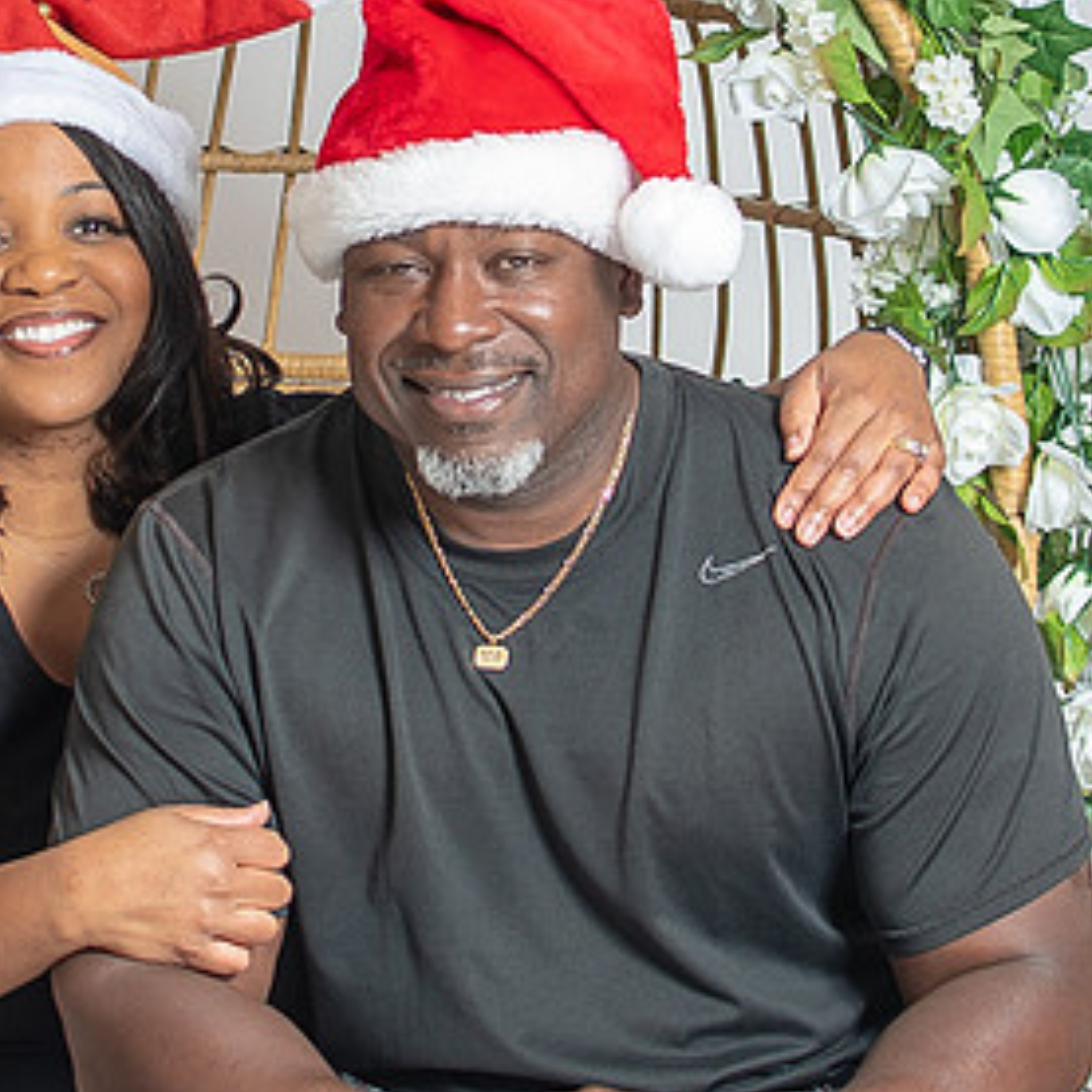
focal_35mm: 146
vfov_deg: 11.9
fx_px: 5211
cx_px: 405
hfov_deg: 12.0
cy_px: 177
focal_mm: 35
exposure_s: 1/250
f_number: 3.2
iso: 100
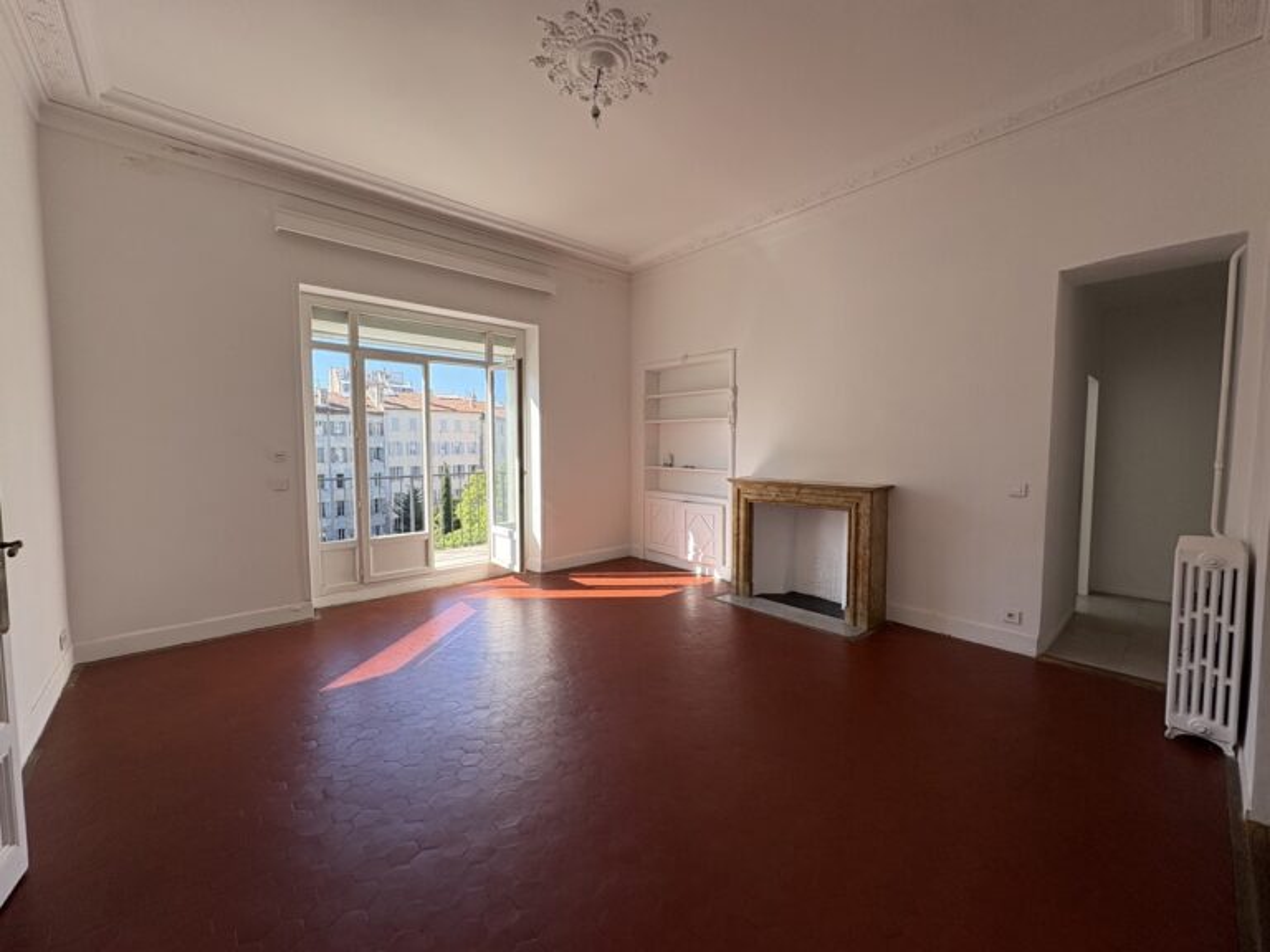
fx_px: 514
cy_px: 476
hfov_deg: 102.1
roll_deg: +0.3
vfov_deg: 85.7
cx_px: 635
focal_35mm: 14
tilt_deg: -2.4
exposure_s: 1/405
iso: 64
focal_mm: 2.22
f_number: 2.2
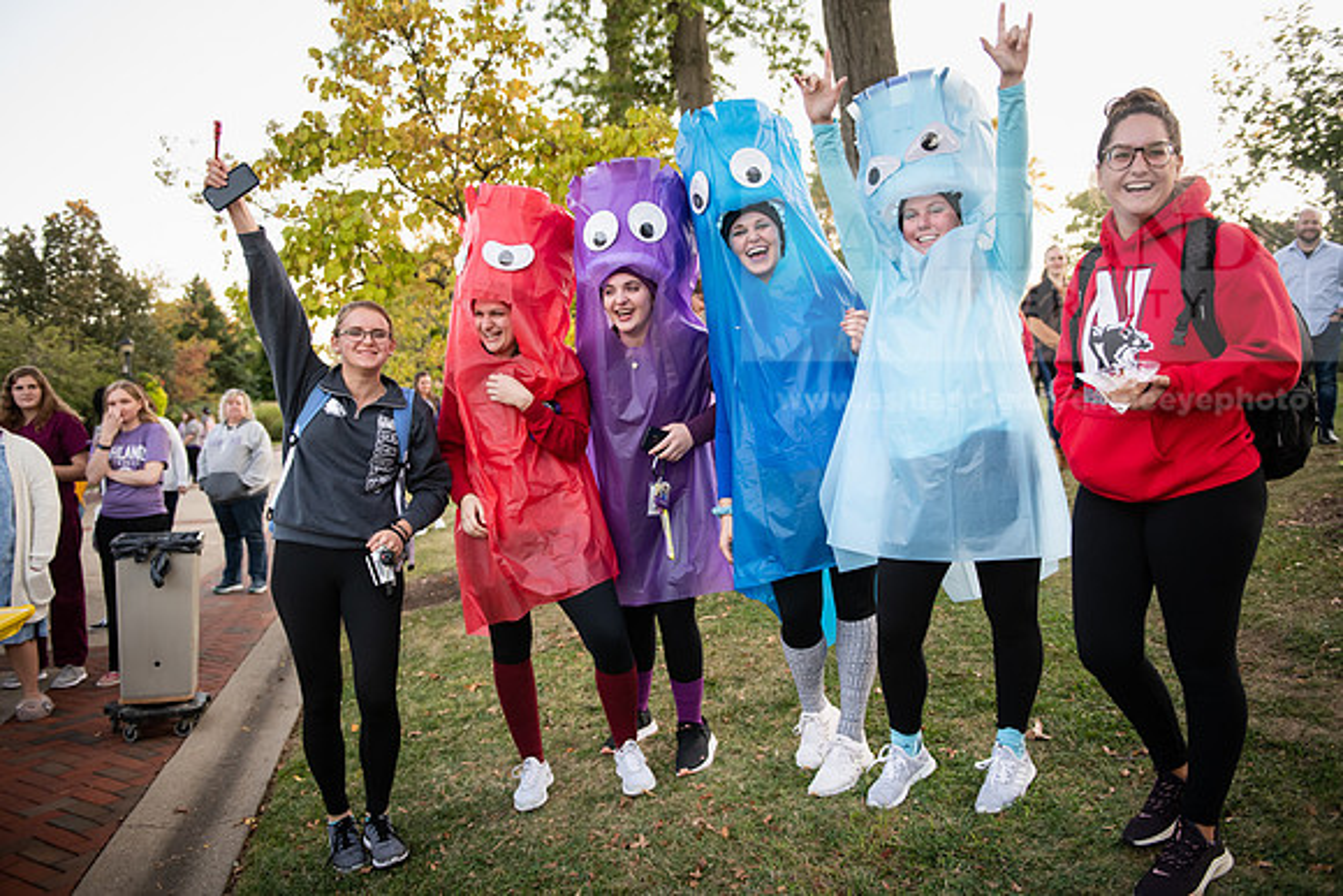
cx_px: 672
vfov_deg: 42.3
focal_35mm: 31
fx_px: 1157
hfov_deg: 60.3
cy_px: 448
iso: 1000
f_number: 3.2
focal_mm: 31
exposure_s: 1/250
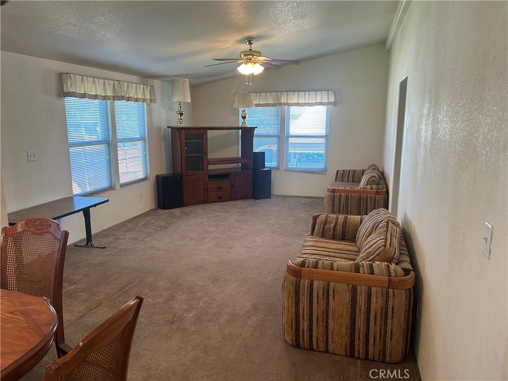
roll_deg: +1.1
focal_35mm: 26
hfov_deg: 67.3
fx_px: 382
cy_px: 190
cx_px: 254
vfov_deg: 53.1
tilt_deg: -7.1
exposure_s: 1/120
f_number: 1.5
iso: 100
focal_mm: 5.7
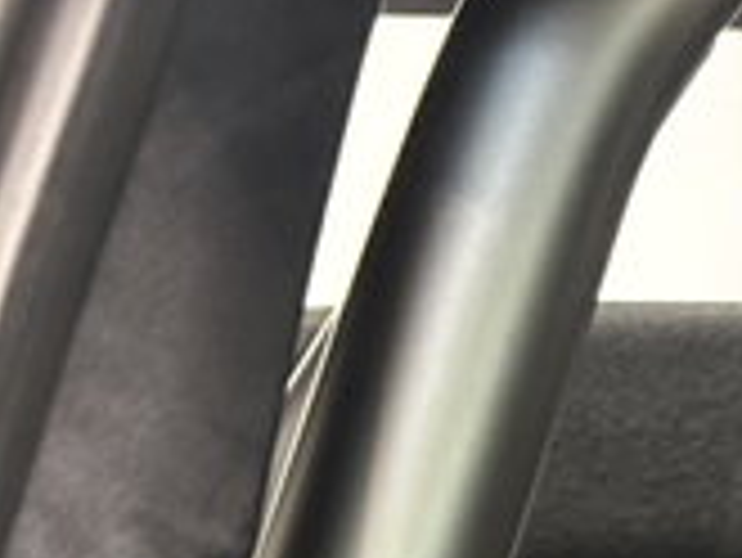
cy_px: 1161
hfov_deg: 7.7
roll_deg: -0.4
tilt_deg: -11.2
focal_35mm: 242
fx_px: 5191
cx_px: 1722
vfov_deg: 6.0
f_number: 1.6
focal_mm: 5.96
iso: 250
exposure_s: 1/33
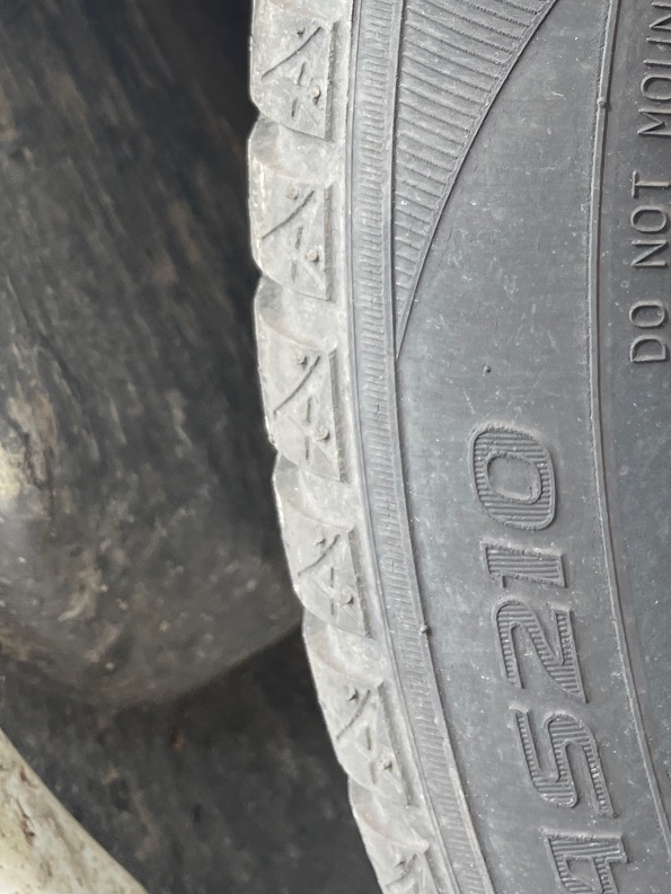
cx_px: 681
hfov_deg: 23.7
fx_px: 1524
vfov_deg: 30.8
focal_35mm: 59
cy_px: 42
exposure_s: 1/437
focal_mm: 4.2
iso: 32
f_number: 1.6
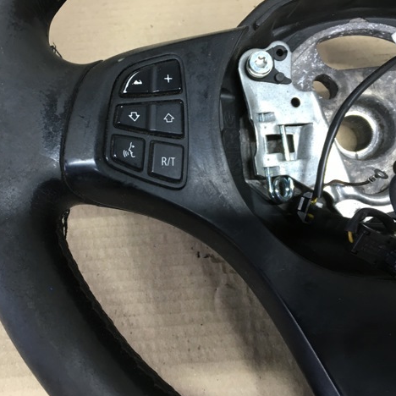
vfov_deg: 47.2
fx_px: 453
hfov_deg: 47.1
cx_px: 168
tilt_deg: -68.7
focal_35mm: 35
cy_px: 202
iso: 100
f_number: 2.2
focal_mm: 4.15
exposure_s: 1/33
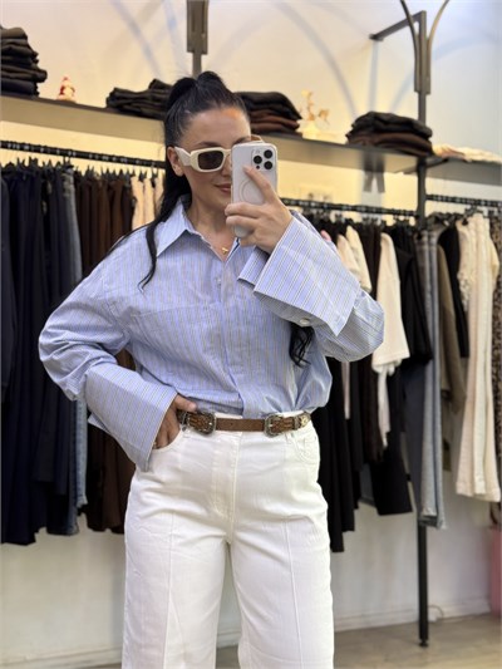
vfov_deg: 39.6
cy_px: 334
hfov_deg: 30.3
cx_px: 251
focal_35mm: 48
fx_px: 928
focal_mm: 6.76
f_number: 1.78
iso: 80
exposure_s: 1/100
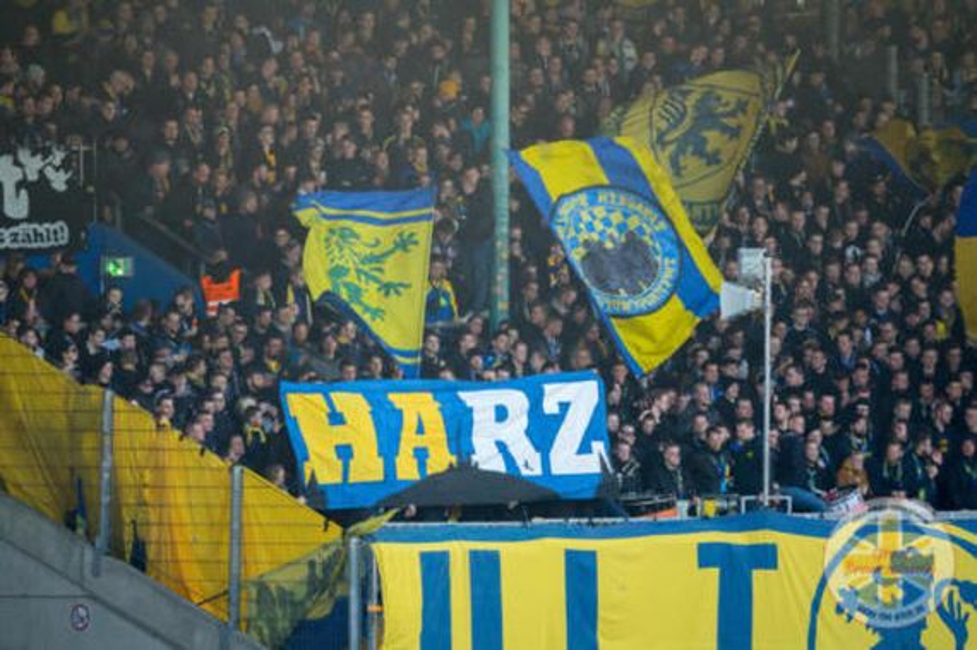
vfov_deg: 2.3
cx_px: 488
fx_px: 16269
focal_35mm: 600
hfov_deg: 3.4
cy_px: 325
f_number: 4
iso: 800
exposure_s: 1/400
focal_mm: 220
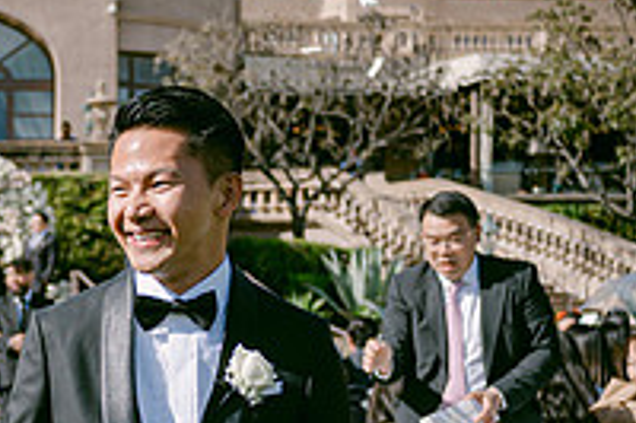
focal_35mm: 81
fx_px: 1430
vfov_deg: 16.6
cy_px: 391
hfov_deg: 24.3
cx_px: 60
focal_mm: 28
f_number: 2.8
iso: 100
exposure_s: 1/2500
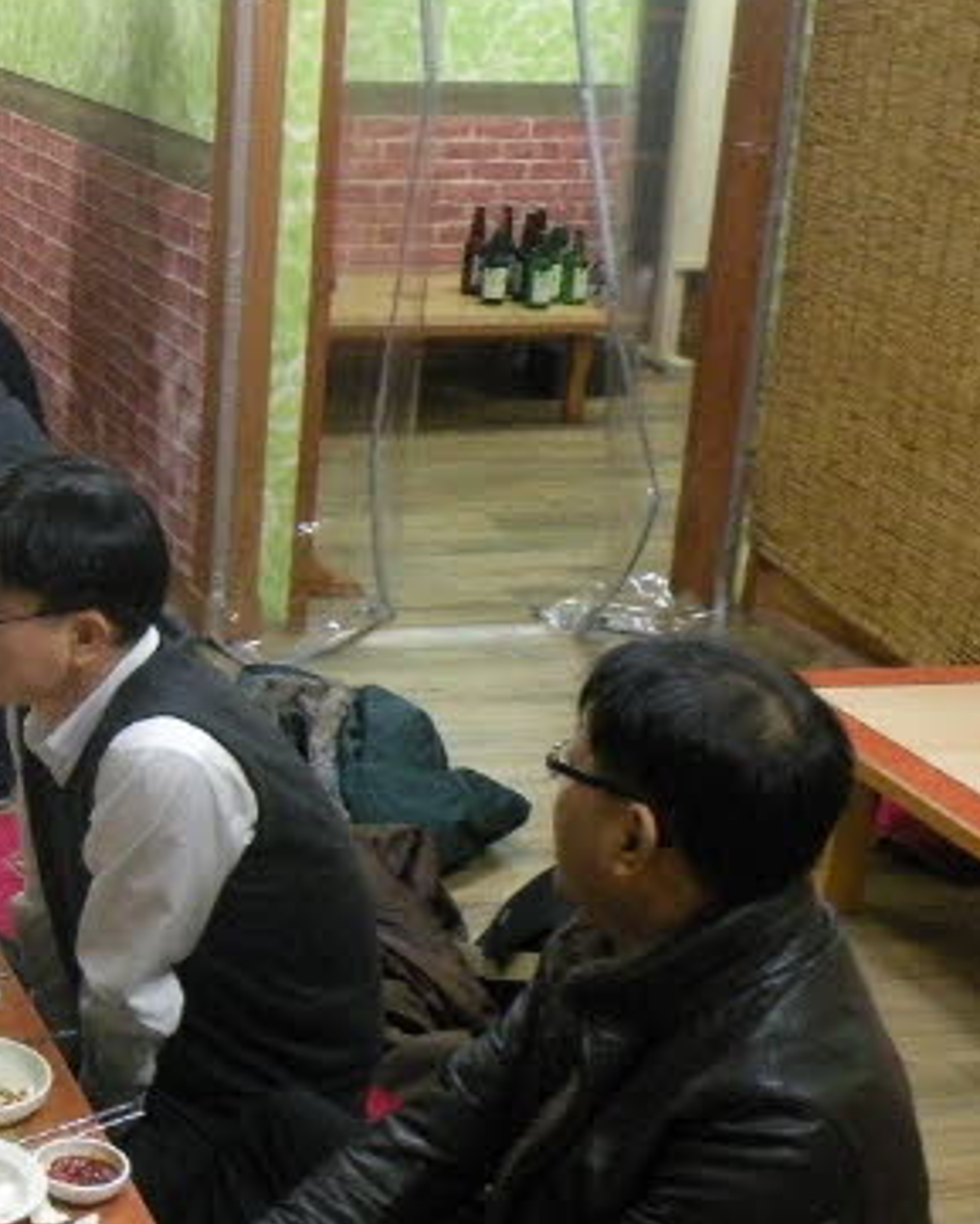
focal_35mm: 62
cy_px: 573
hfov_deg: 22.2
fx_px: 2247
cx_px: -271
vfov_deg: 30.5
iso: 400
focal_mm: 4.7
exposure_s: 1/34.3
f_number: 2.8
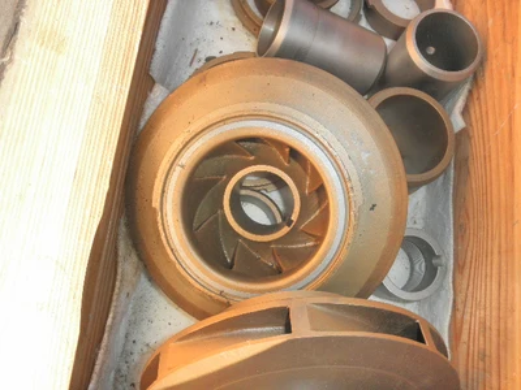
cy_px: 195
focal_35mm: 28
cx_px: 260
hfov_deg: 63.4
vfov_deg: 49.7
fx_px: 421
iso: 64
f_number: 3
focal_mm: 5
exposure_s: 1/320
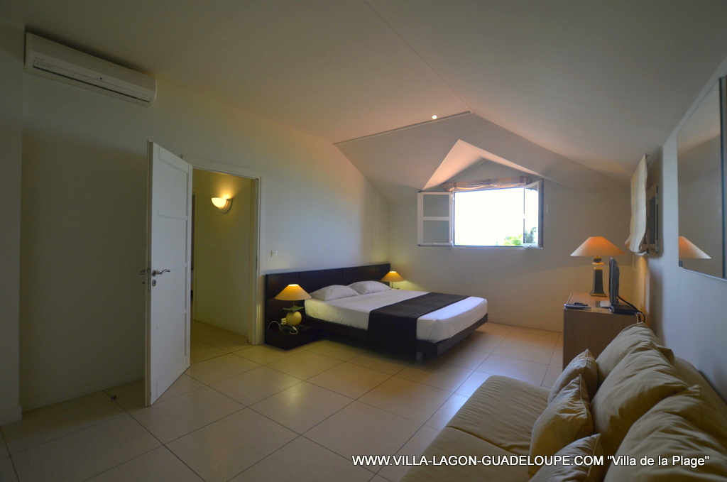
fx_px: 302
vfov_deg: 77.1
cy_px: 241
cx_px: 364
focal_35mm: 15
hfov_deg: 100.5
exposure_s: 1/125
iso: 360
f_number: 5.6
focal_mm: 10
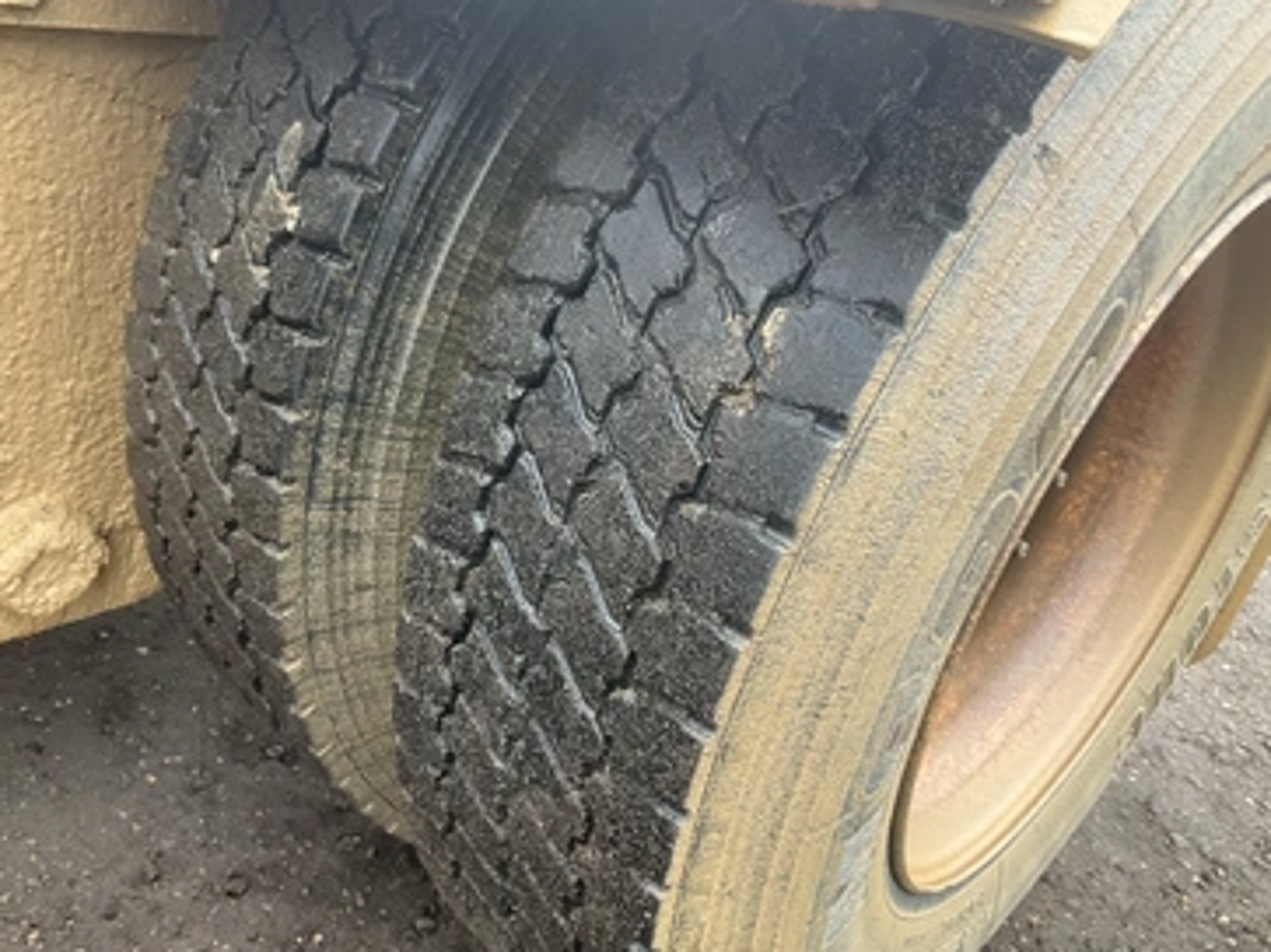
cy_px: 490
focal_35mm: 32
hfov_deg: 56.7
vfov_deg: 44.1
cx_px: 578
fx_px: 1175
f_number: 1.8
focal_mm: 3
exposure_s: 1/122
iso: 64
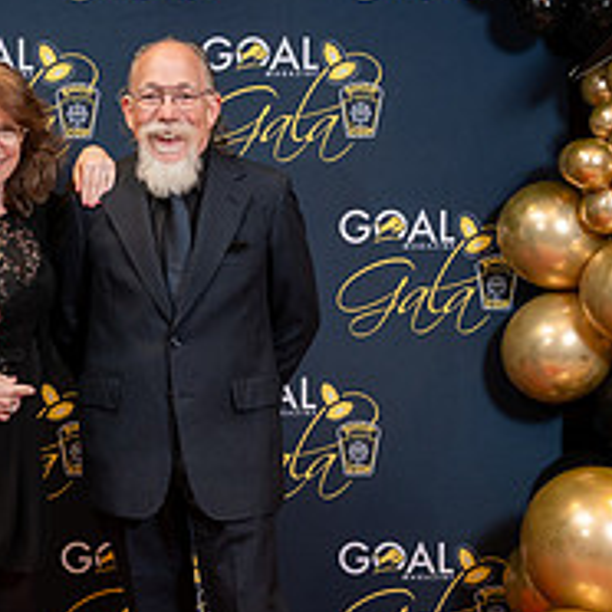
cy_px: 271
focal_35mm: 75
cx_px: 69
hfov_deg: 22.5
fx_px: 1500
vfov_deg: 23.0
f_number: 3.5
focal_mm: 28
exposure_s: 1/125
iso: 1000
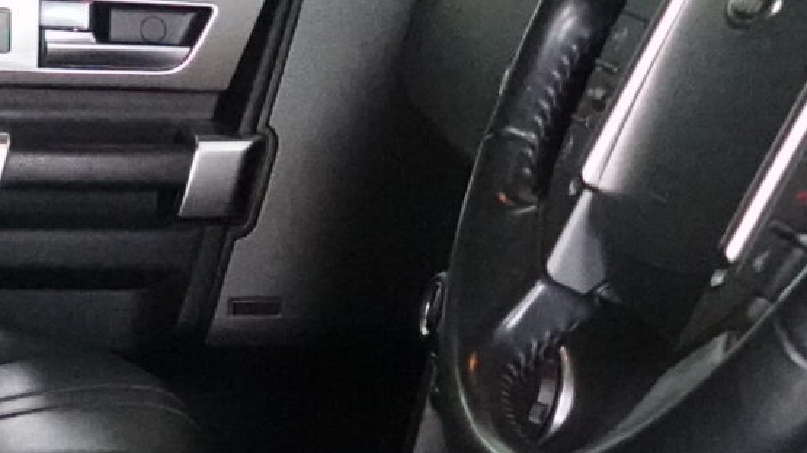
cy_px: 568
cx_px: 324
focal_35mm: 116
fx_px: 2482
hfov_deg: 18.5
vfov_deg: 10.3
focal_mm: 9
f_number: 2.8
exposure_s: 1/250
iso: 6400
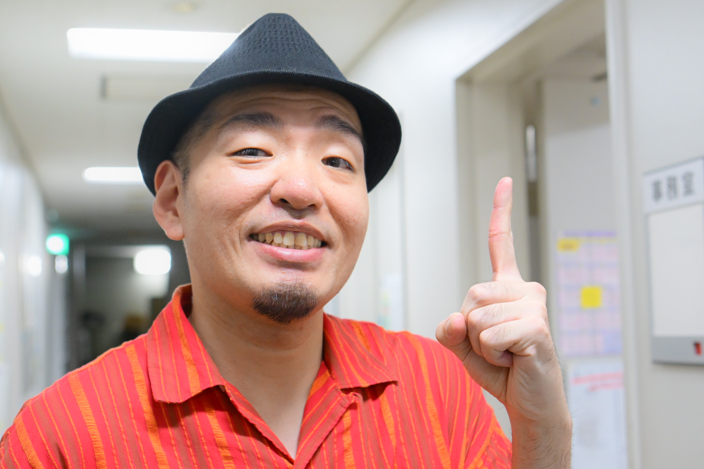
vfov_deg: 22.6
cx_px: 352
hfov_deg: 33.4
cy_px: 234
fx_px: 1173
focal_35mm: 60
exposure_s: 1/100
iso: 2500
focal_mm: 40
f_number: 4
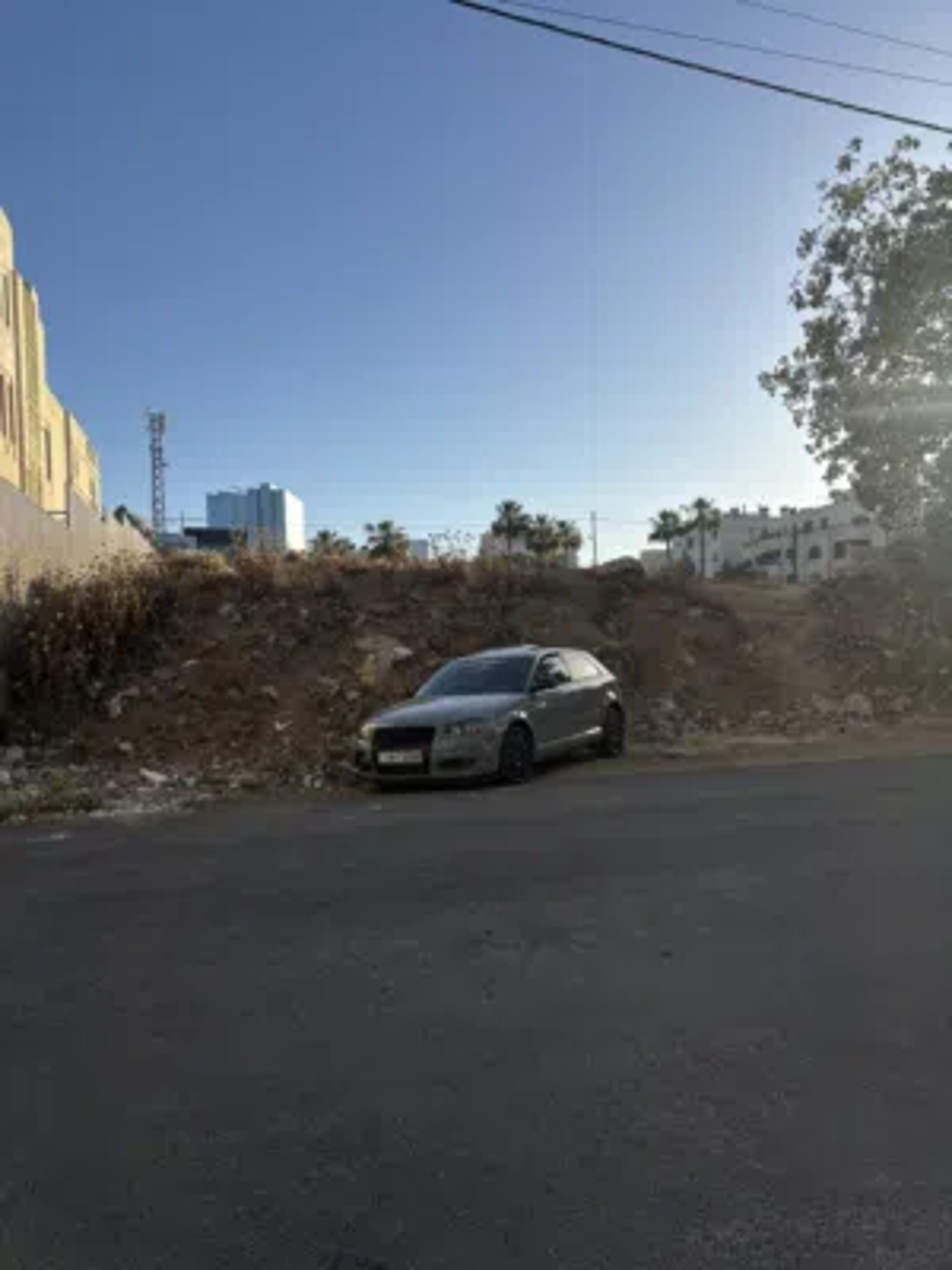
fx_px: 953
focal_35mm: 26
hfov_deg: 53.1
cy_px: 635
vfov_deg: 67.3
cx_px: 476
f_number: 1.6
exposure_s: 1/1115
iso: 50
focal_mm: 5.96
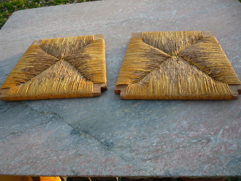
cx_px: 120
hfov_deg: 60.0
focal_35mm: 30
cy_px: 90
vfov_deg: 46.8
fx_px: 209
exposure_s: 1/100
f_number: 3.3
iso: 100
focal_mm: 5.2
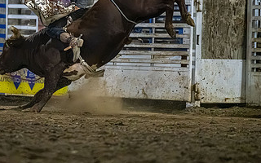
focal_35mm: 369
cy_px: 39
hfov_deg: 5.7
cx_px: 79
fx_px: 2625
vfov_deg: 3.6
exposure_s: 1/800
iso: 6400
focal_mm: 190
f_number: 2.8
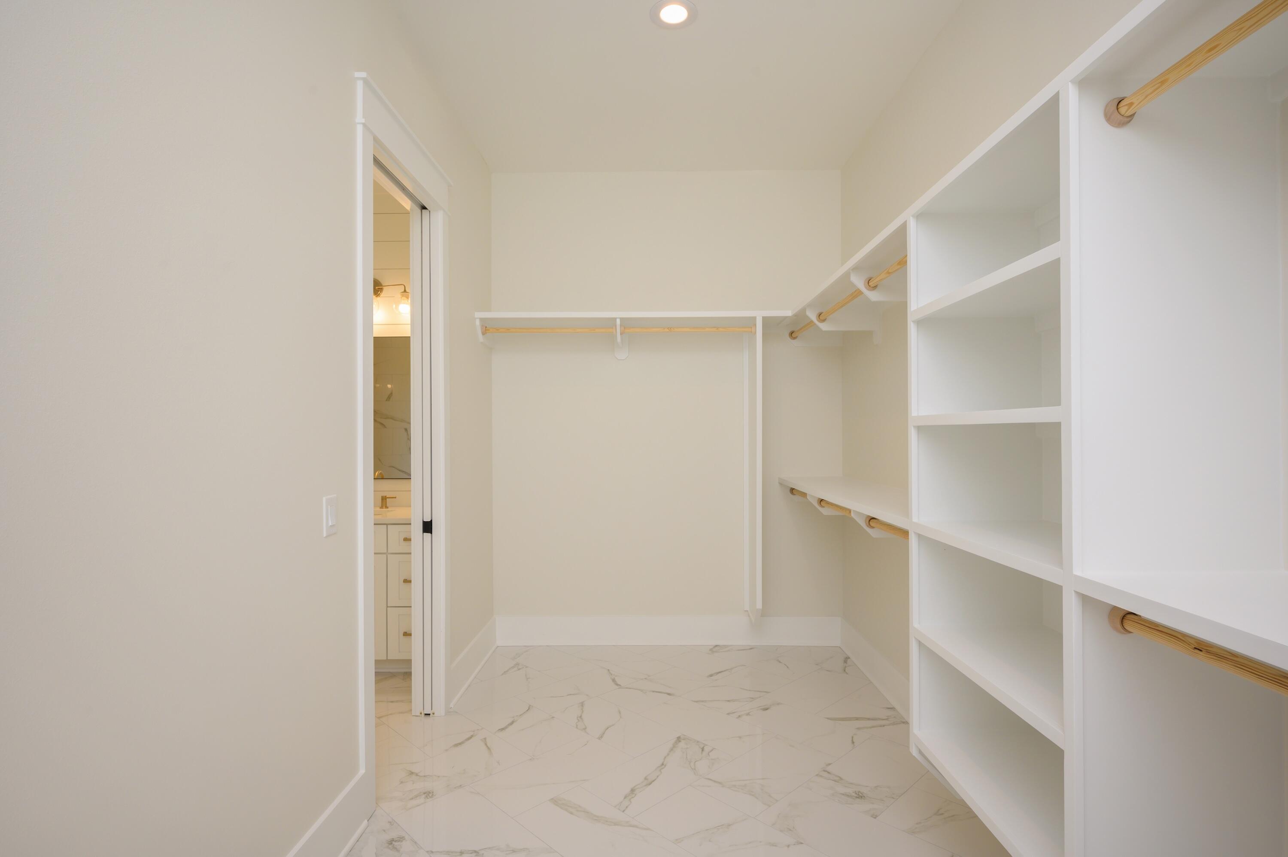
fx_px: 644
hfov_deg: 90.0
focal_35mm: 18
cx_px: 644
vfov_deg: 67.3
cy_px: 428
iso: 400
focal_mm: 18
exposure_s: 1/60
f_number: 9
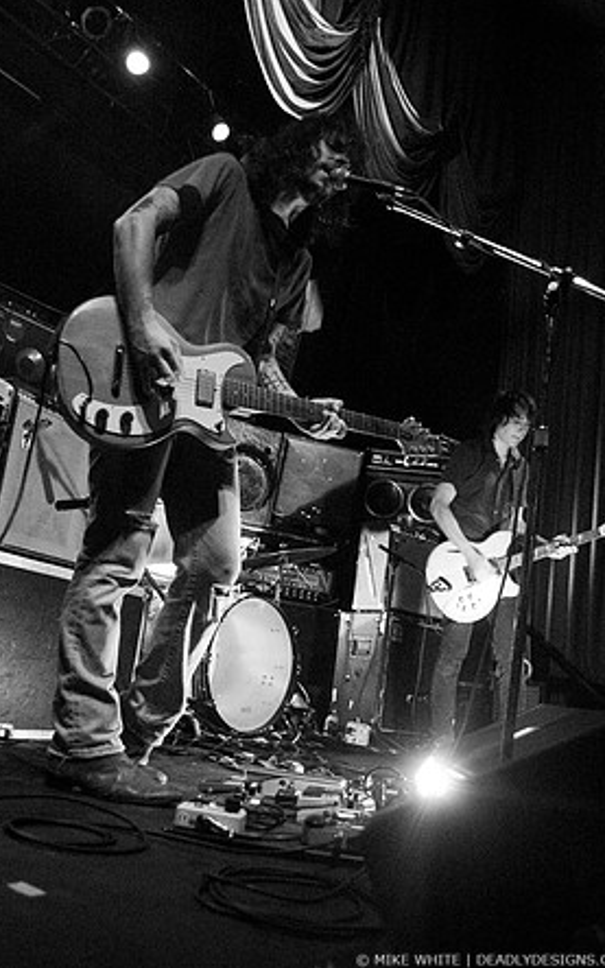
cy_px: 479
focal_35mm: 31
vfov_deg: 61.2
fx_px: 818
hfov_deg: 40.6
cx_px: 311
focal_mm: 20
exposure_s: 1/40
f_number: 2.8
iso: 1600
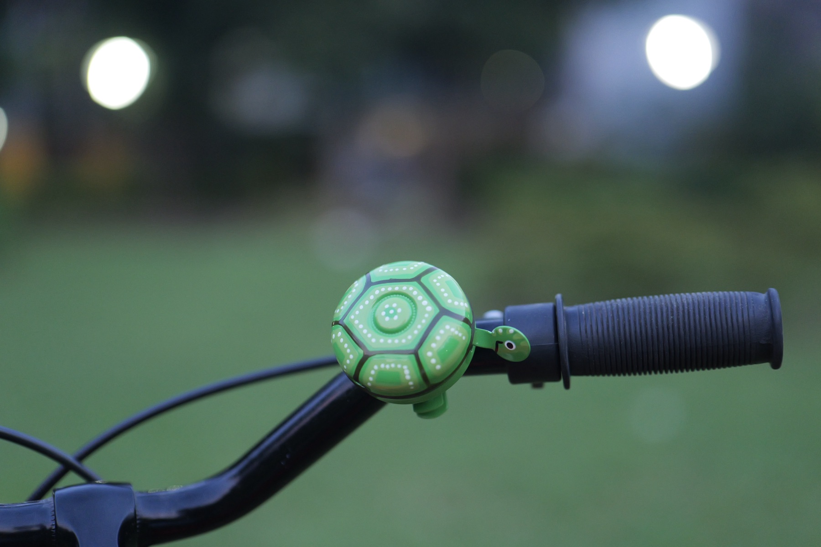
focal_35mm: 50
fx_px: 1140
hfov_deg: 39.6
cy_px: 274
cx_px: 410
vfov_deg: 27.0
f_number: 2
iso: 4000
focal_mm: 50
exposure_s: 1/250
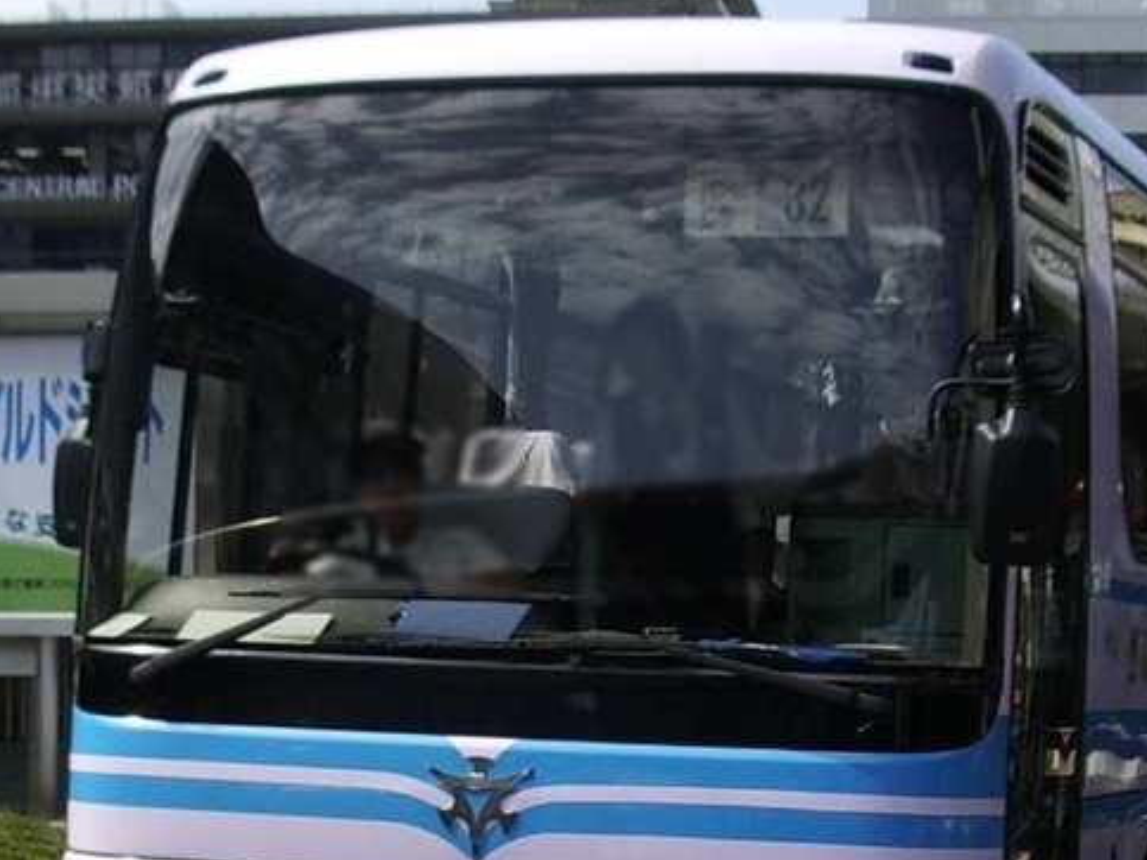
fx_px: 1921
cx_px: 741
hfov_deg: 33.0
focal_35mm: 58
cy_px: 573
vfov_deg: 25.1
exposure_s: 1/320
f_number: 4.3
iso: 50
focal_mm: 5.8
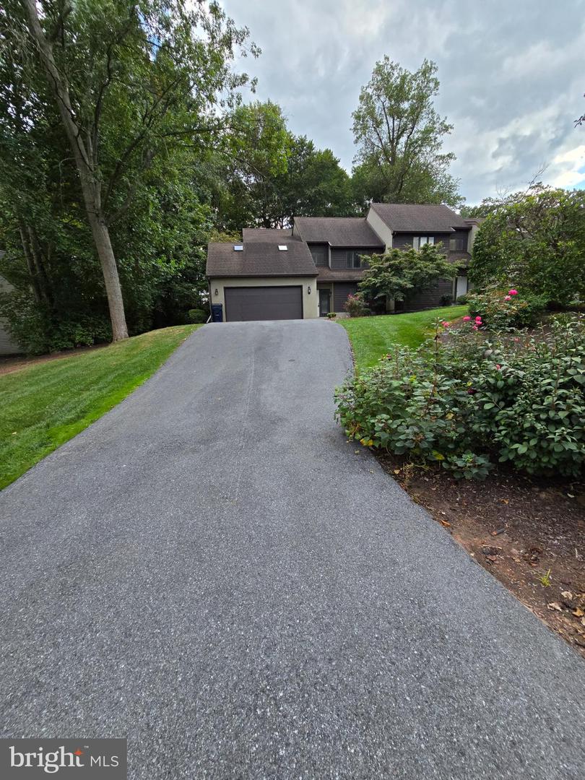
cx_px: 292
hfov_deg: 89.9
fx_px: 293
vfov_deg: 106.2
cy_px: 390
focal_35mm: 13
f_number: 2.2
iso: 125
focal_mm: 2.2
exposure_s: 1/2000
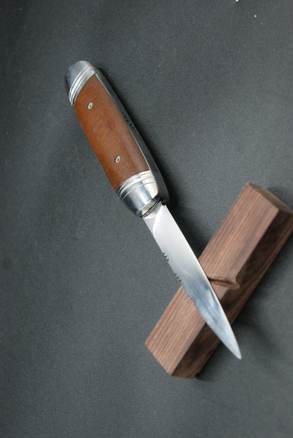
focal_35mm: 82
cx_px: 146
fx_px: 1004
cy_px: 219
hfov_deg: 16.6
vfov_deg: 24.6
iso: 250
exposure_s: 1/100
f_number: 5.6
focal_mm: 55
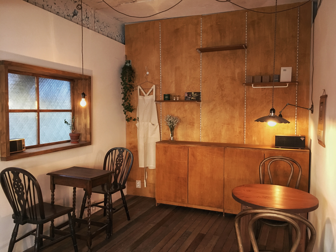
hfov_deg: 61.7
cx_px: 168
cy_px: 126
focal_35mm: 29
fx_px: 281
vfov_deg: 48.2
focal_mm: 4.15
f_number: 2.2
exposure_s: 1/30
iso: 125
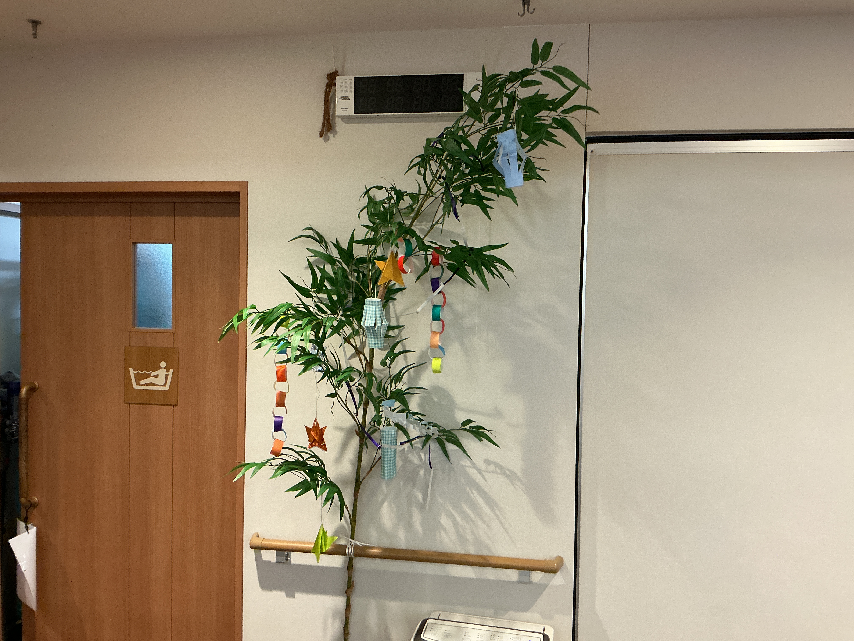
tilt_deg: -1.2
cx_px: 427
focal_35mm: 29
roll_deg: -0.8
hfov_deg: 61.7
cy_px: 320
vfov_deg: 48.2
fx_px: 715
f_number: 1.8
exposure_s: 1/60
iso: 160
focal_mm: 3
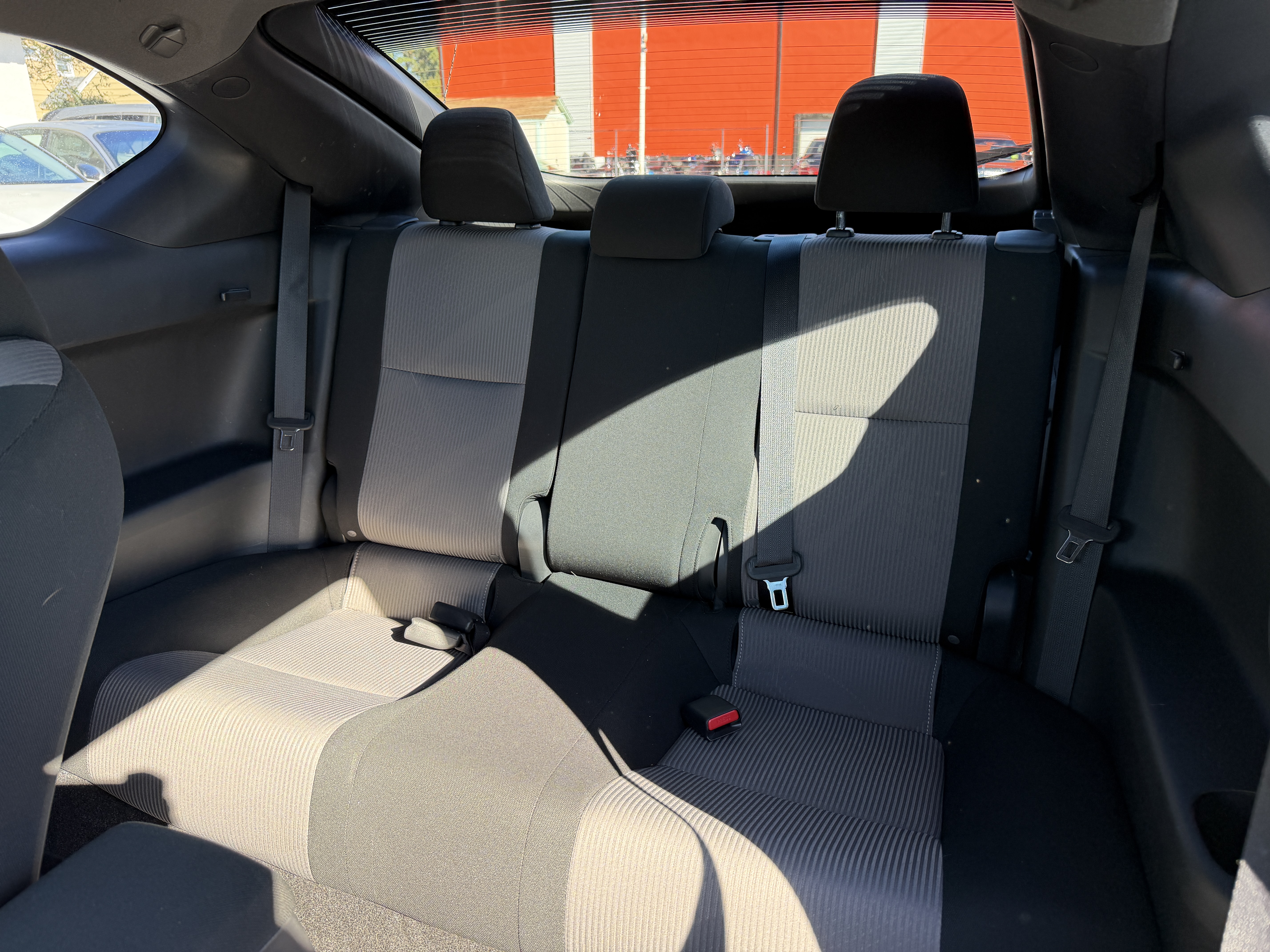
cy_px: 476
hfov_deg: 71.6
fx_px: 881
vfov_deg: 56.8
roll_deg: +0.6
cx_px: 635
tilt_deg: -19.8
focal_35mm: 24
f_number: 1.78
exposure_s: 1/181
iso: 100
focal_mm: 6.76
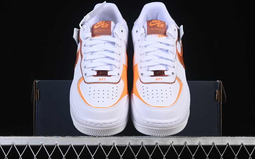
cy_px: 84
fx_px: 535
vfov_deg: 16.9
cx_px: 128
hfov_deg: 26.8
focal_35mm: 77
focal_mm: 50
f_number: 8
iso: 160
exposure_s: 1/80
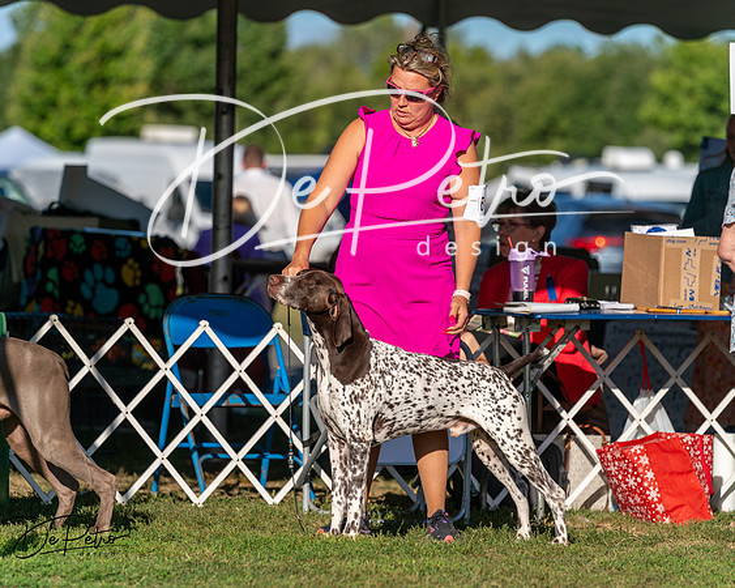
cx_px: 368
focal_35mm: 225
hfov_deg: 8.6
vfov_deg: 6.9
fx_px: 4898
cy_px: 294
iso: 100
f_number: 4.5
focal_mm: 200
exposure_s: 1/1250
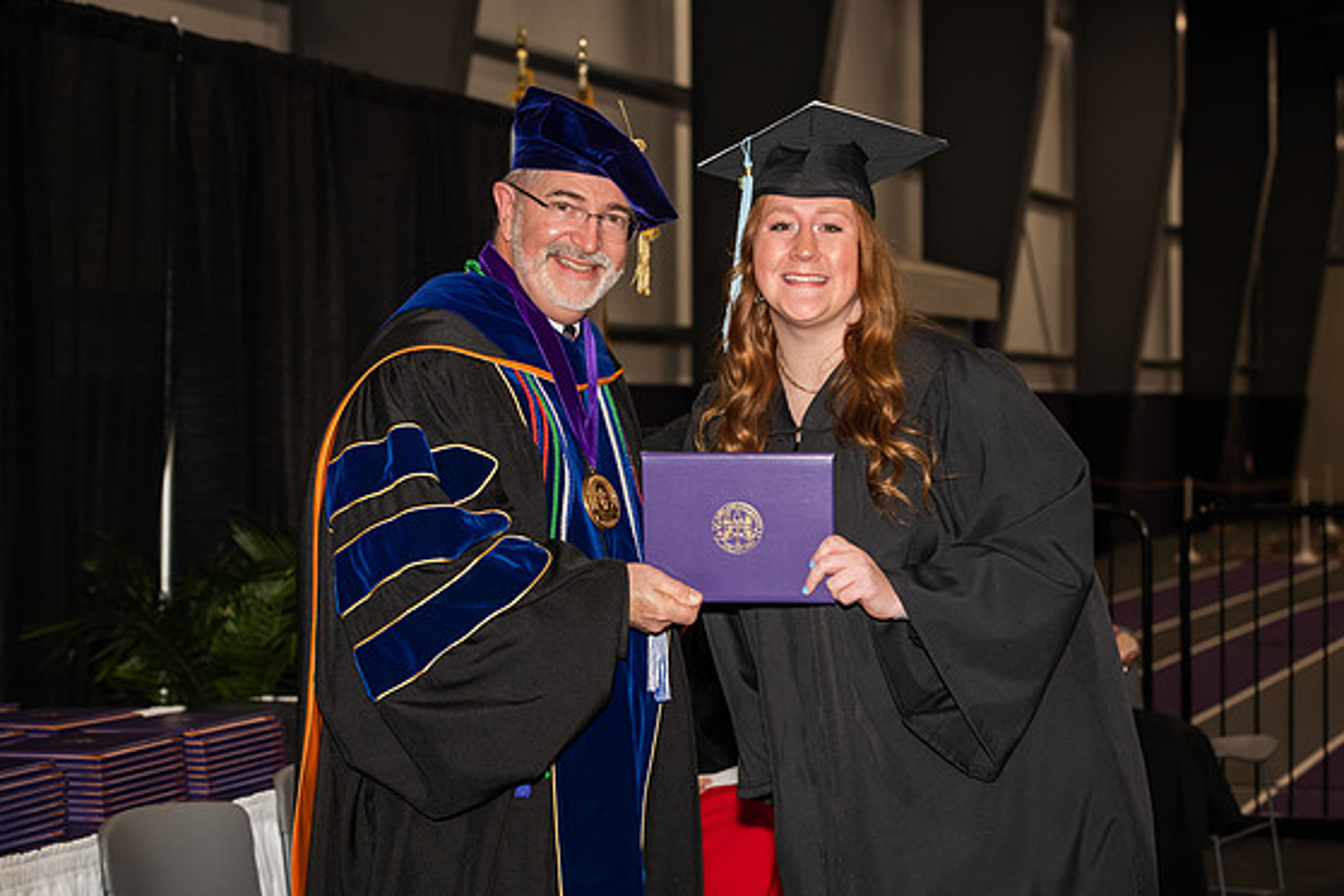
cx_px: 692
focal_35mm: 83
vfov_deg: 16.5
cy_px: 455
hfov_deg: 24.5
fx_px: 3099
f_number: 5.6
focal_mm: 80
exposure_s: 1/200
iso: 1000
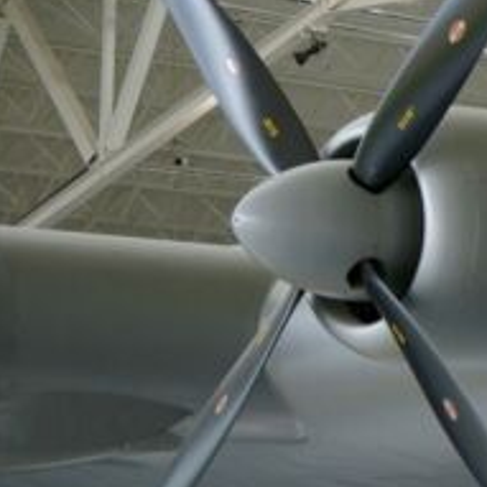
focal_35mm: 244
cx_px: 607
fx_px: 3886
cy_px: 228
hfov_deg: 7.1
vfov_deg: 7.2
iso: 200
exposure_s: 1/45
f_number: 4.5
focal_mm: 73
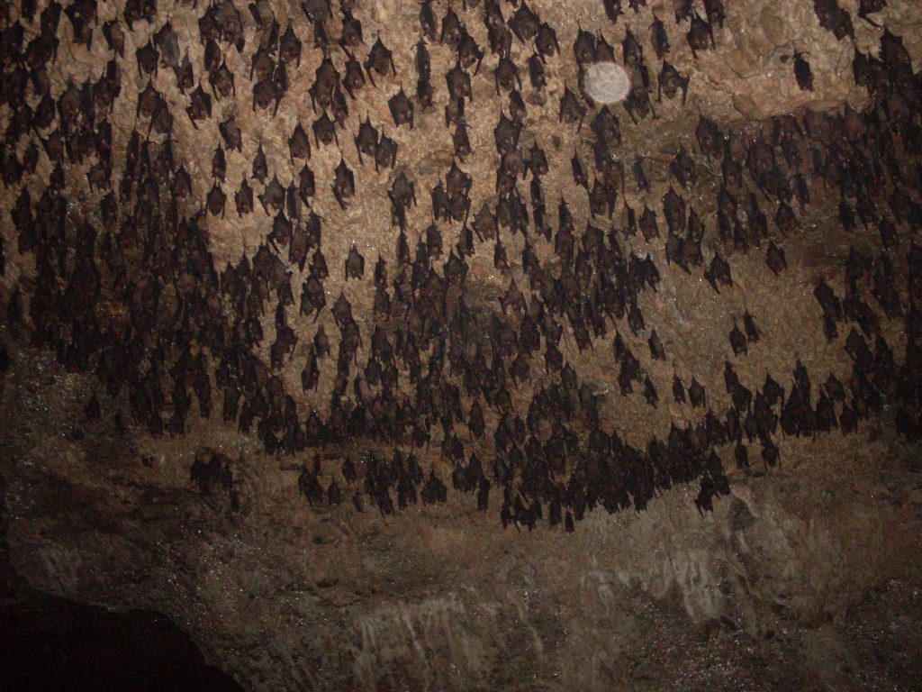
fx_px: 1012
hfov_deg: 49.0
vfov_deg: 37.7
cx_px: 461
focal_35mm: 38
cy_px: 346
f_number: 2.8
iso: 240
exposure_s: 1/45
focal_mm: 6.3
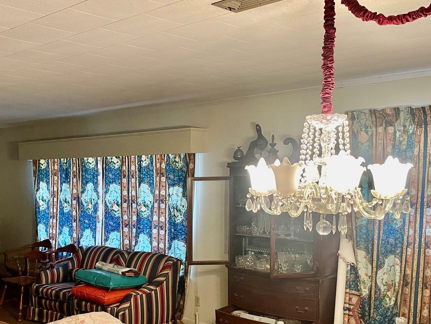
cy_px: 220
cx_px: 116
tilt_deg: -5.2
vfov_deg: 34.0
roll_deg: +1.0
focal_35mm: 42
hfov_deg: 43.6
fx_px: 523
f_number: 1.6
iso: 250
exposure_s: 1/60
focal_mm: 4.2
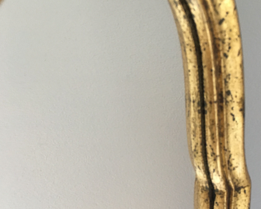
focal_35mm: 39
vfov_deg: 38.1
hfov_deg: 46.8
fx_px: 301
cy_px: 126
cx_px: 131
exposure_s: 1/33
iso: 160
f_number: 2.2
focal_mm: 4.15
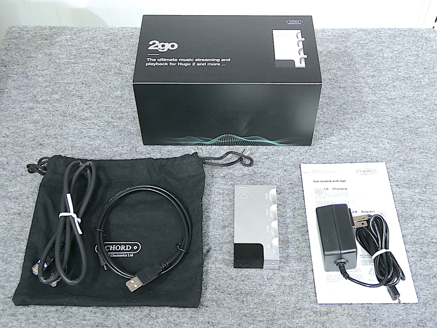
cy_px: 164
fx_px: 555
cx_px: 218
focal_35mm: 44
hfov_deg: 42.9
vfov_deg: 32.9
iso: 200
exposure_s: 1/8
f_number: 3.9
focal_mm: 7.8
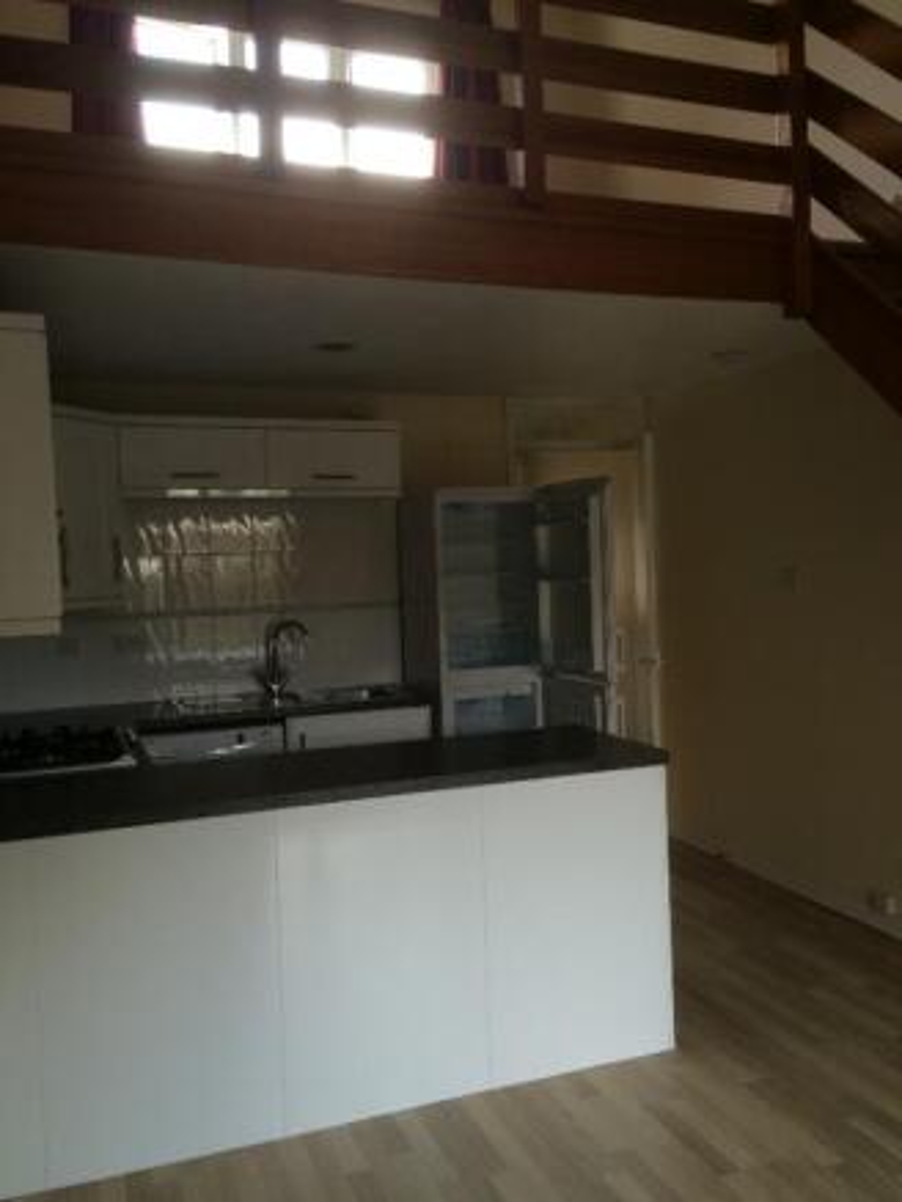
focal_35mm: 29
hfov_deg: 48.2
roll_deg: +3.1
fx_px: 1007
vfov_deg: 61.6
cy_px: 601
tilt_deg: -1.7
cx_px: 451
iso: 40
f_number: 2.2
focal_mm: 4.15
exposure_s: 1/50
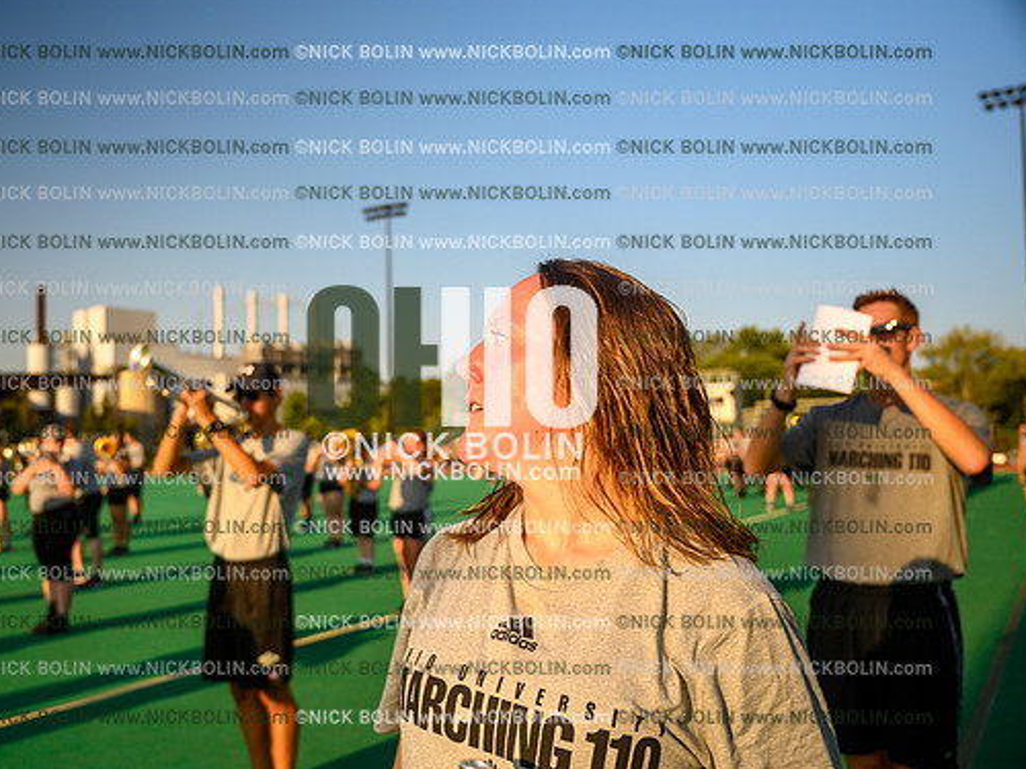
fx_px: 1008
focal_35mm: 34
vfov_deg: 41.8
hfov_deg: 53.8
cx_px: 451
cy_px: 383
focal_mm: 30.5
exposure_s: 1/200
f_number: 4
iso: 125
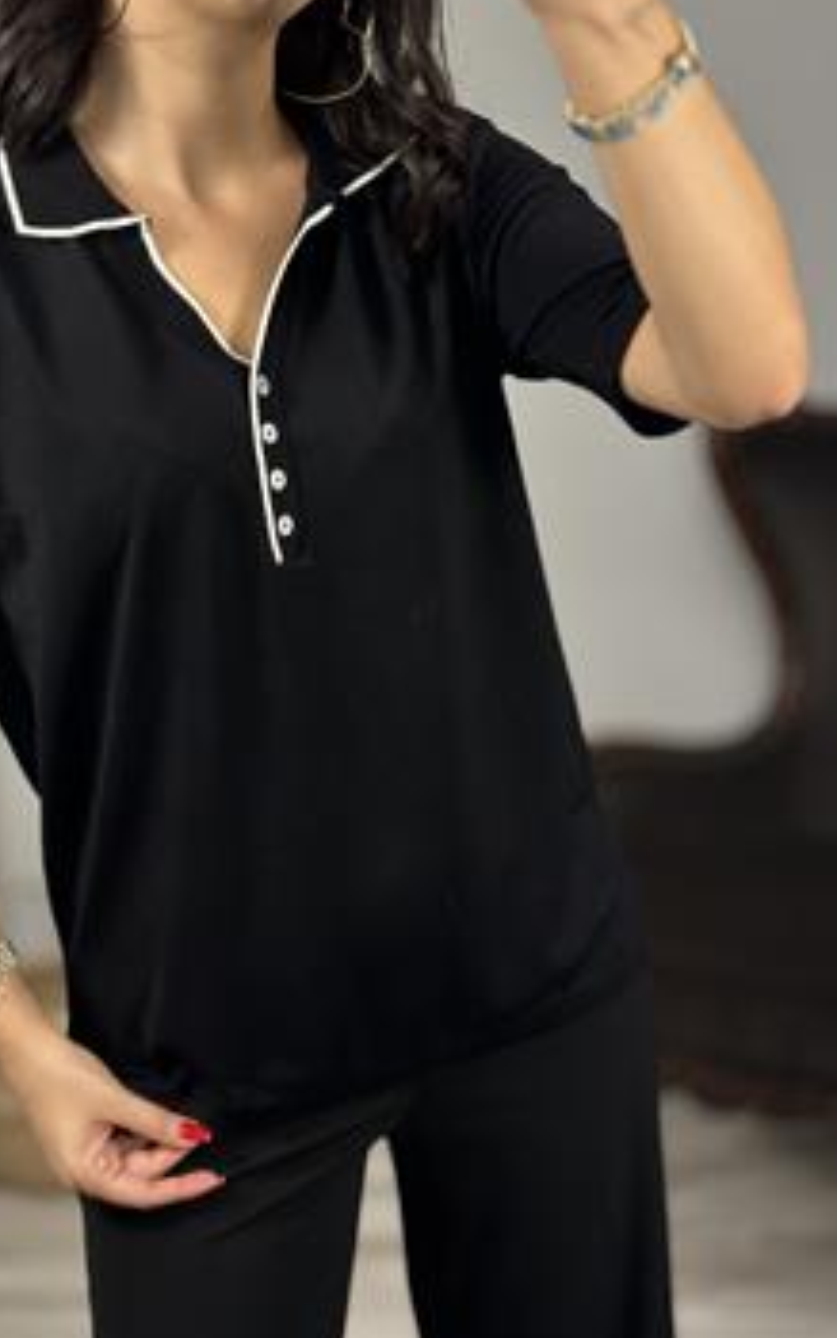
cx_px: 268
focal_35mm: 60
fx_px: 2188
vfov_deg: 34.0
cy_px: 625
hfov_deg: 21.6
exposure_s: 1/100
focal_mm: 6.86
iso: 100
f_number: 1.78
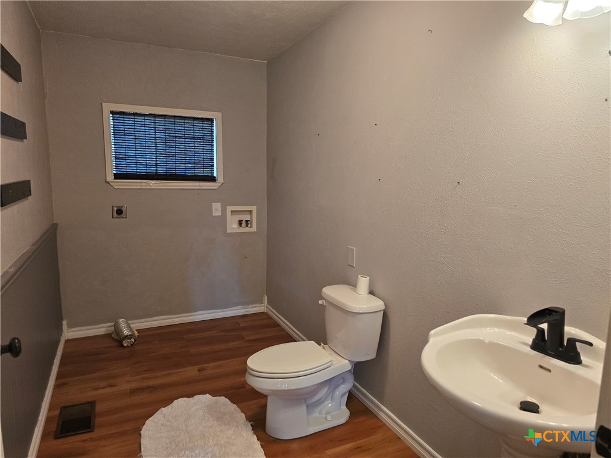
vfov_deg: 58.9
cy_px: 229
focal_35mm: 23
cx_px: 306
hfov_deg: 73.9
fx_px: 406
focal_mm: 6.3
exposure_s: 1/120
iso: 250
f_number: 1.7
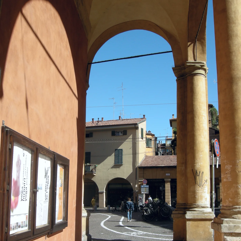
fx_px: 339
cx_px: 121
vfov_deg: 38.9
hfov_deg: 39.2
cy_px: 154
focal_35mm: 43
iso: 64
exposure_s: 1/178
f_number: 5.4
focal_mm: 7.5
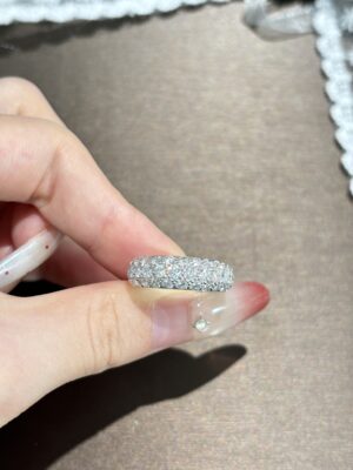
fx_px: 707
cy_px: 235
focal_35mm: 52
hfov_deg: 28.0
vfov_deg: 36.8
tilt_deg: -59.4
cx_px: 176
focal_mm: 5.96
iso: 50
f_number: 1.6
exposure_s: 1/100
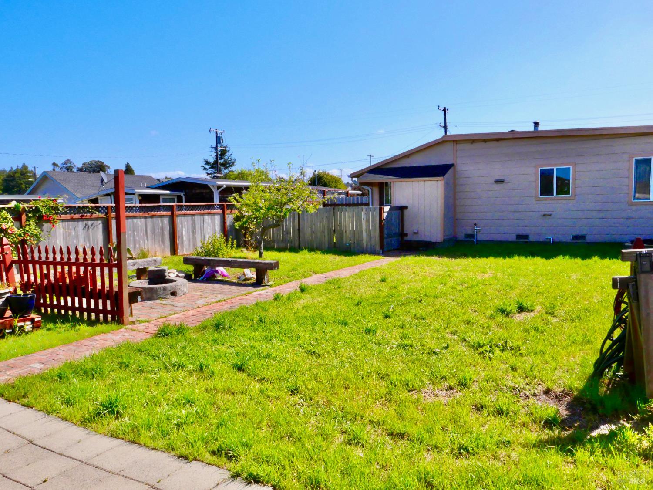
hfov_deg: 71.6
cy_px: 245
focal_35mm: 24
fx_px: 453
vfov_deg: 56.8
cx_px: 326
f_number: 16
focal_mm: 10.9
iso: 1600
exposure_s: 1/500
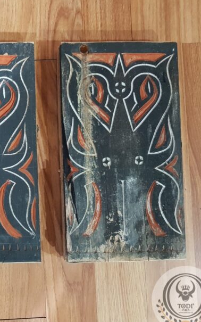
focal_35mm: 41
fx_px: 359
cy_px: 158
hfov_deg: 28.6
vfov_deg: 48.2
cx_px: -16
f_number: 1.7
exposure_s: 1/10
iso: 250
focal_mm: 4.3
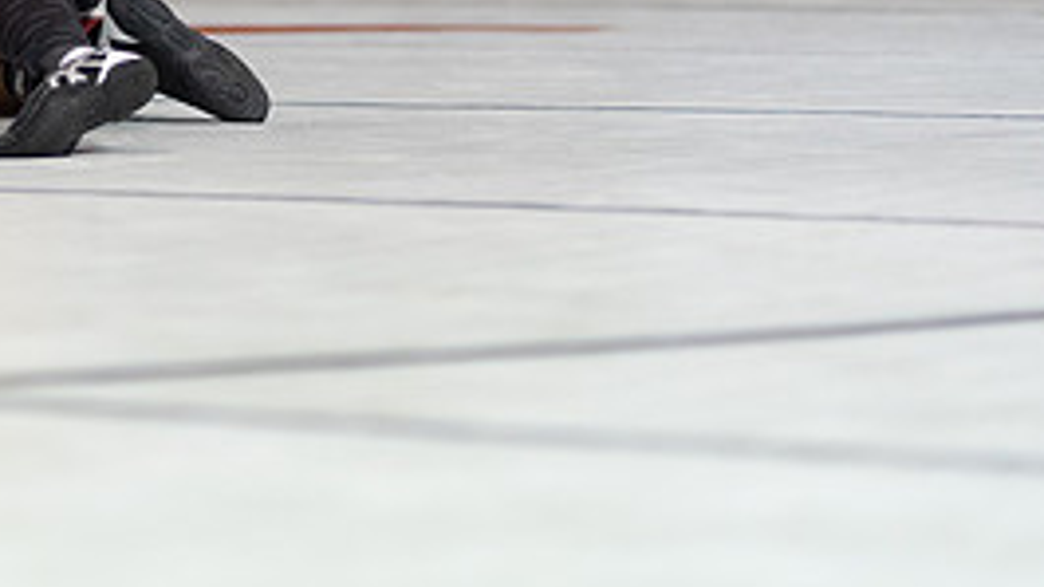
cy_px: -69
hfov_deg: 10.9
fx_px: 5398
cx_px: -55
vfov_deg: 6.2
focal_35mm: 195
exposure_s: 1/500
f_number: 1.8
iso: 1600
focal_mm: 85
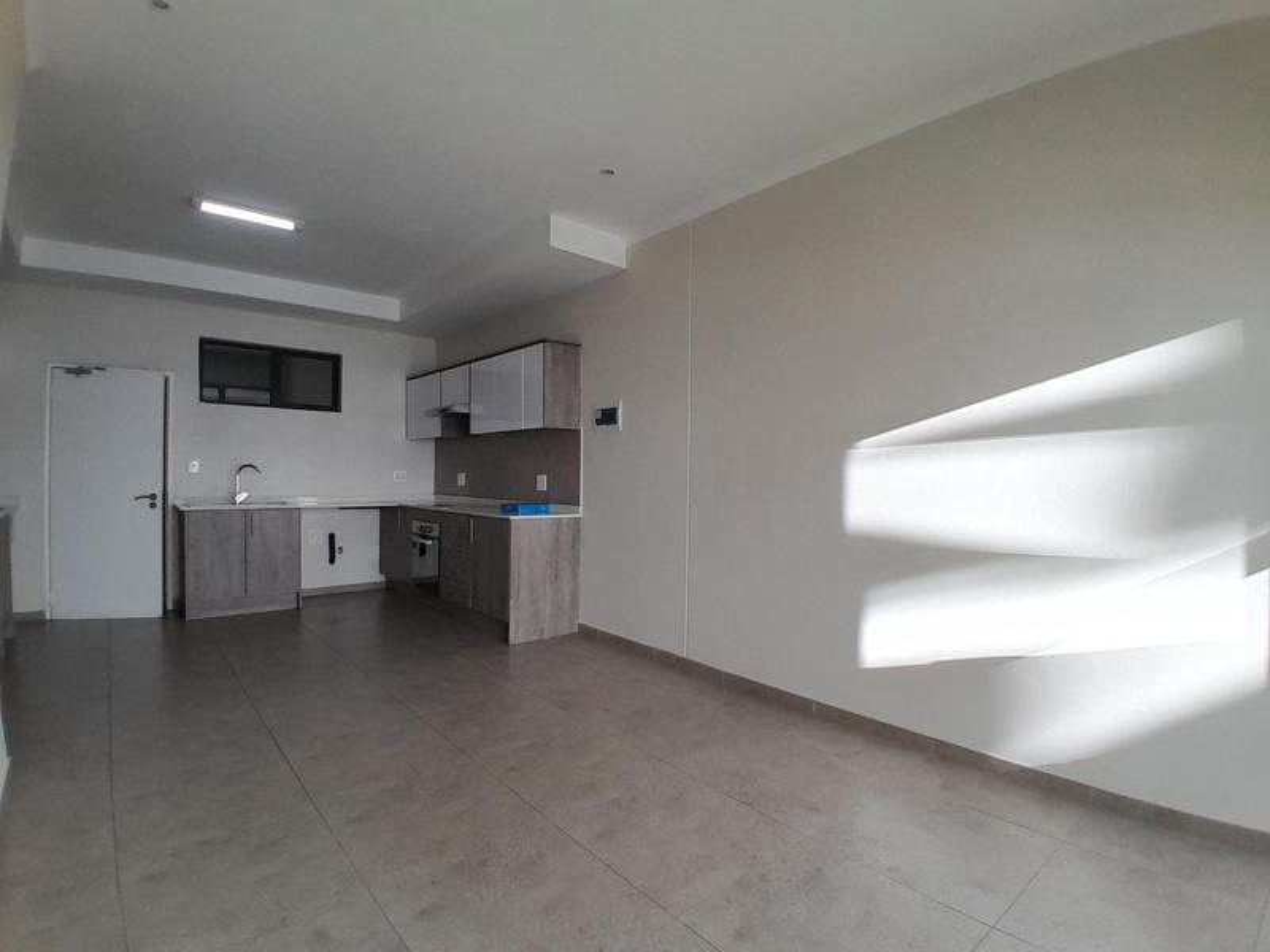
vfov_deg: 74.7
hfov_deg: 91.0
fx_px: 624
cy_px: 476
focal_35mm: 17
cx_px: 635
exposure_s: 1/60
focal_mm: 1.46
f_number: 2.2
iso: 50
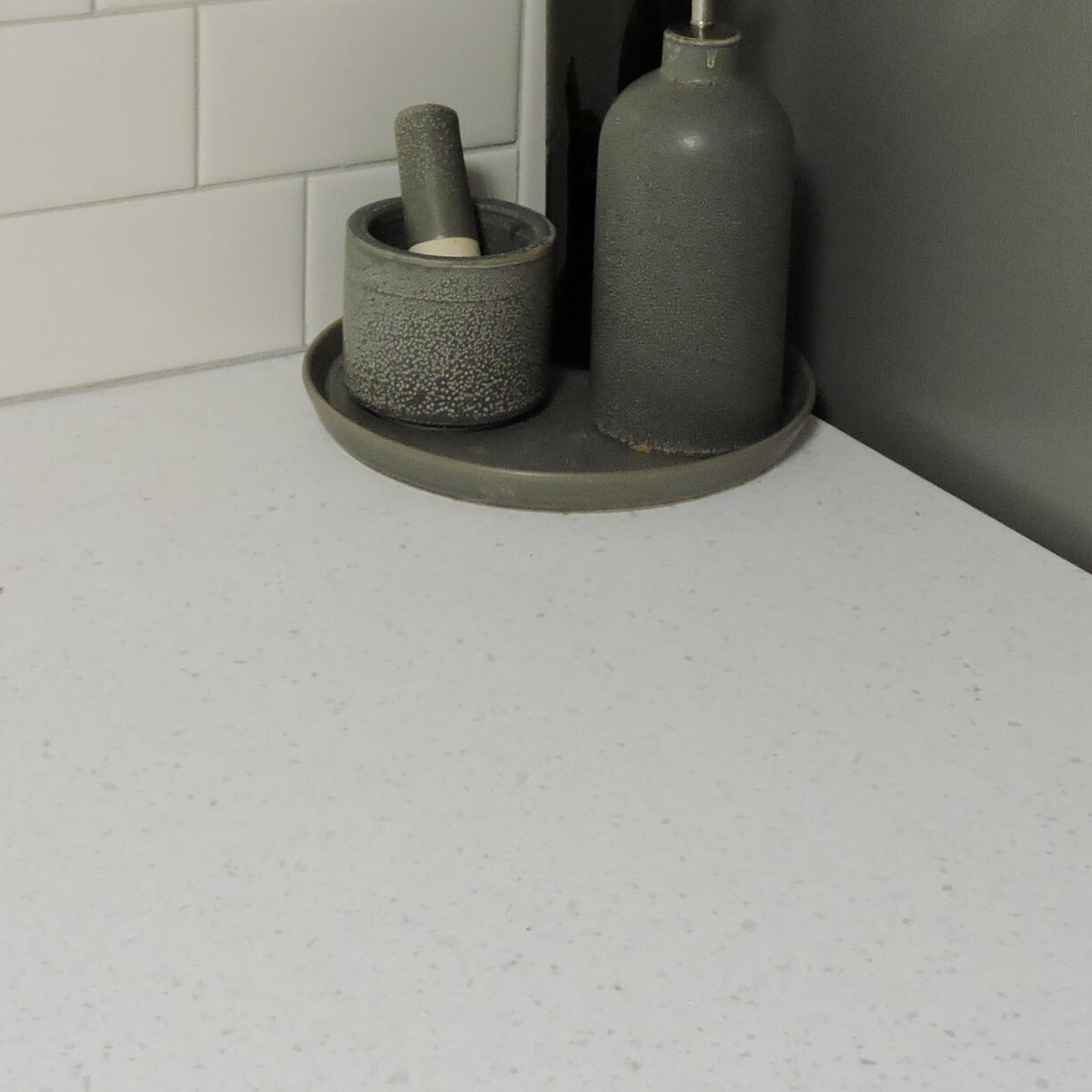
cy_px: 124
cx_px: 543
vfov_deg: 23.7
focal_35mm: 71
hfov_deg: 24.3
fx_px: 2534
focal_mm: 5.9
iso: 400
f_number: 3.6
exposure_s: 1/20
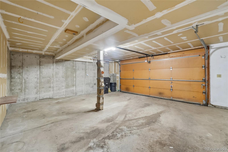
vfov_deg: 77.3
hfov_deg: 100.4
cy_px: 76
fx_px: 95
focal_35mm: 15
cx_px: 114
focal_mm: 10
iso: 800
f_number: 8
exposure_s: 1/4
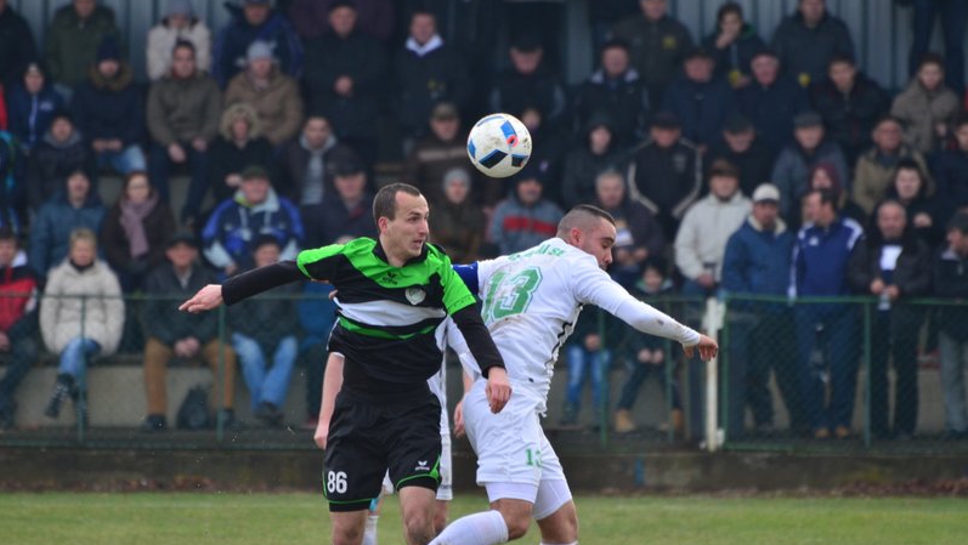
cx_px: 485
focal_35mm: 472
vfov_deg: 2.6
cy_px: 296
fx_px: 12120
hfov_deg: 4.6
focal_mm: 300
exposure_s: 1/800
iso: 640
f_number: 5.6
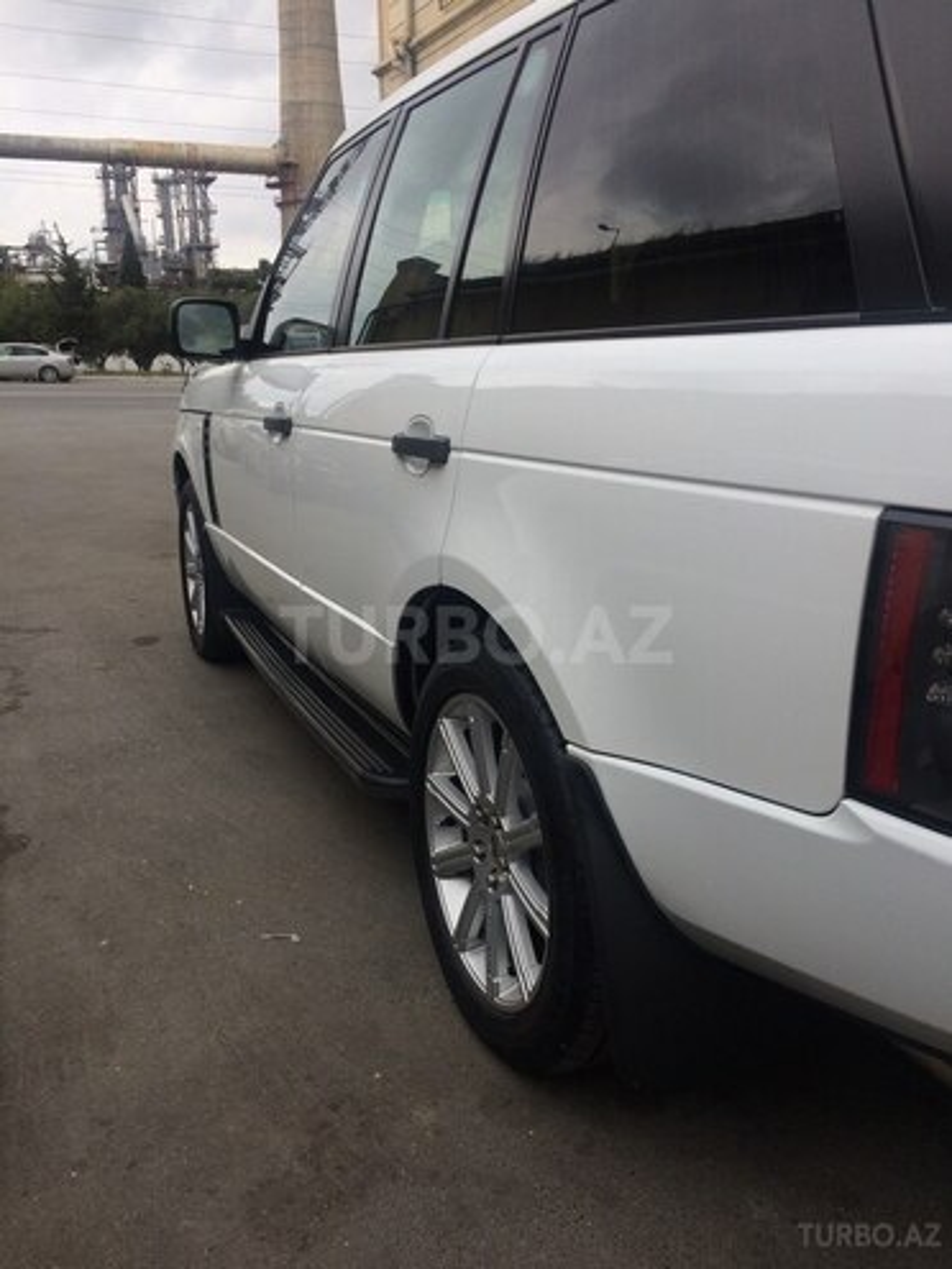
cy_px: 634
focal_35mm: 29
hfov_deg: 48.2
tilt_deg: -16.8
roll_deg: +2.4
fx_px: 1063
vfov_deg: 61.7
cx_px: 476
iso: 32
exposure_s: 1/695
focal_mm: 4.15
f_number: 2.2
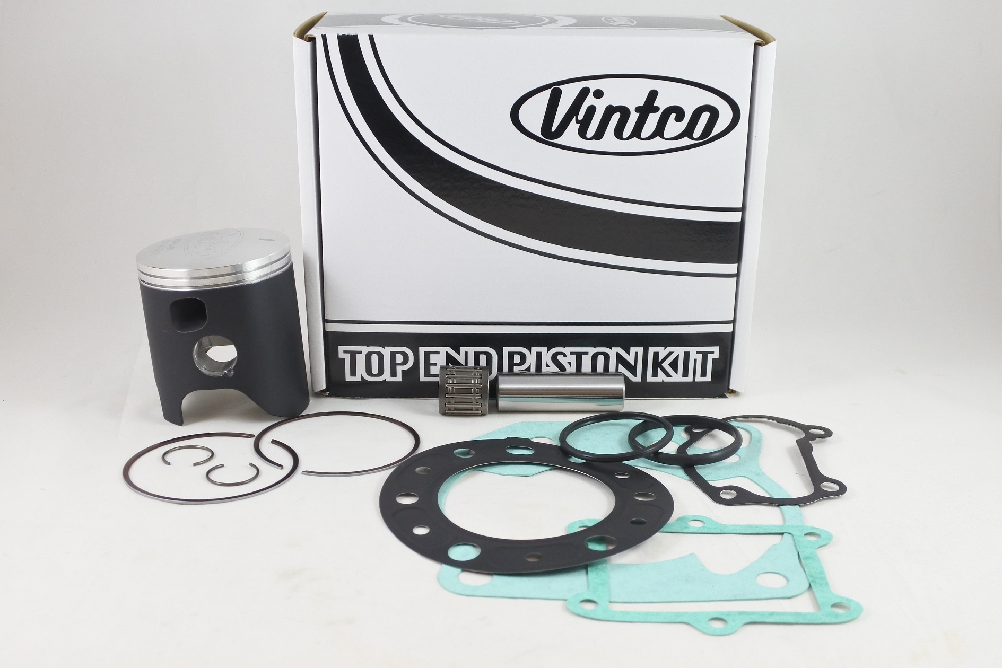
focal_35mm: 35
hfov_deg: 54.4
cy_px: 334
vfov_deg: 37.9
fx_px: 974
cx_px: 501
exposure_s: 1/125
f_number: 4
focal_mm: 13.1
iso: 500
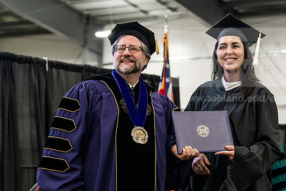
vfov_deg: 11.2
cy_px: 113
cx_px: 148
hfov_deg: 16.6
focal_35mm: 123
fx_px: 977
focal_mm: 86
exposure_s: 1/250
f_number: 5
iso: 6400
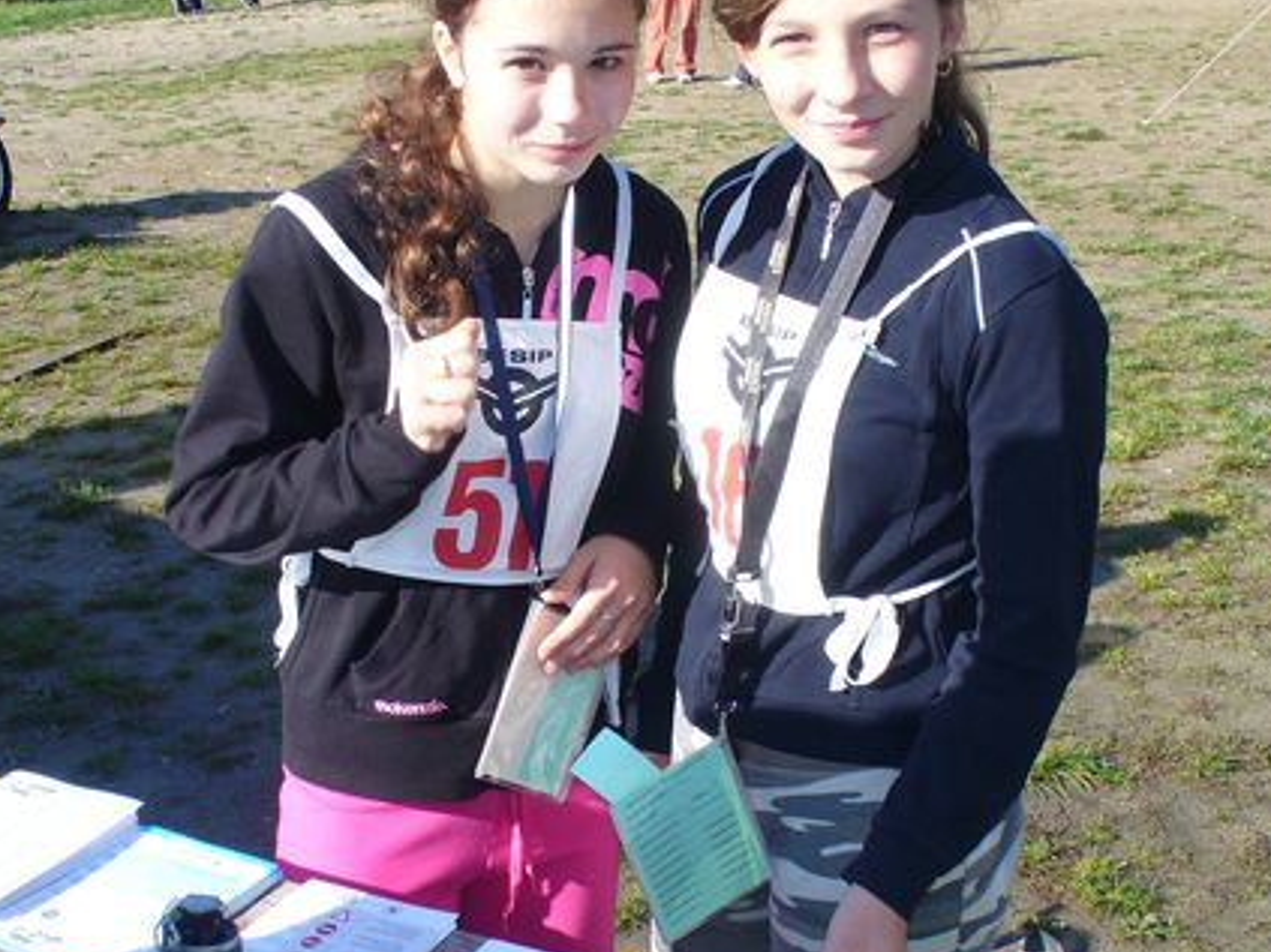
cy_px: 601
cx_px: 691
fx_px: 2056
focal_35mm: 56
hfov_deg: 34.3
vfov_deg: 26.0
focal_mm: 6.1
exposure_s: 1/160
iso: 80
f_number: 5.6
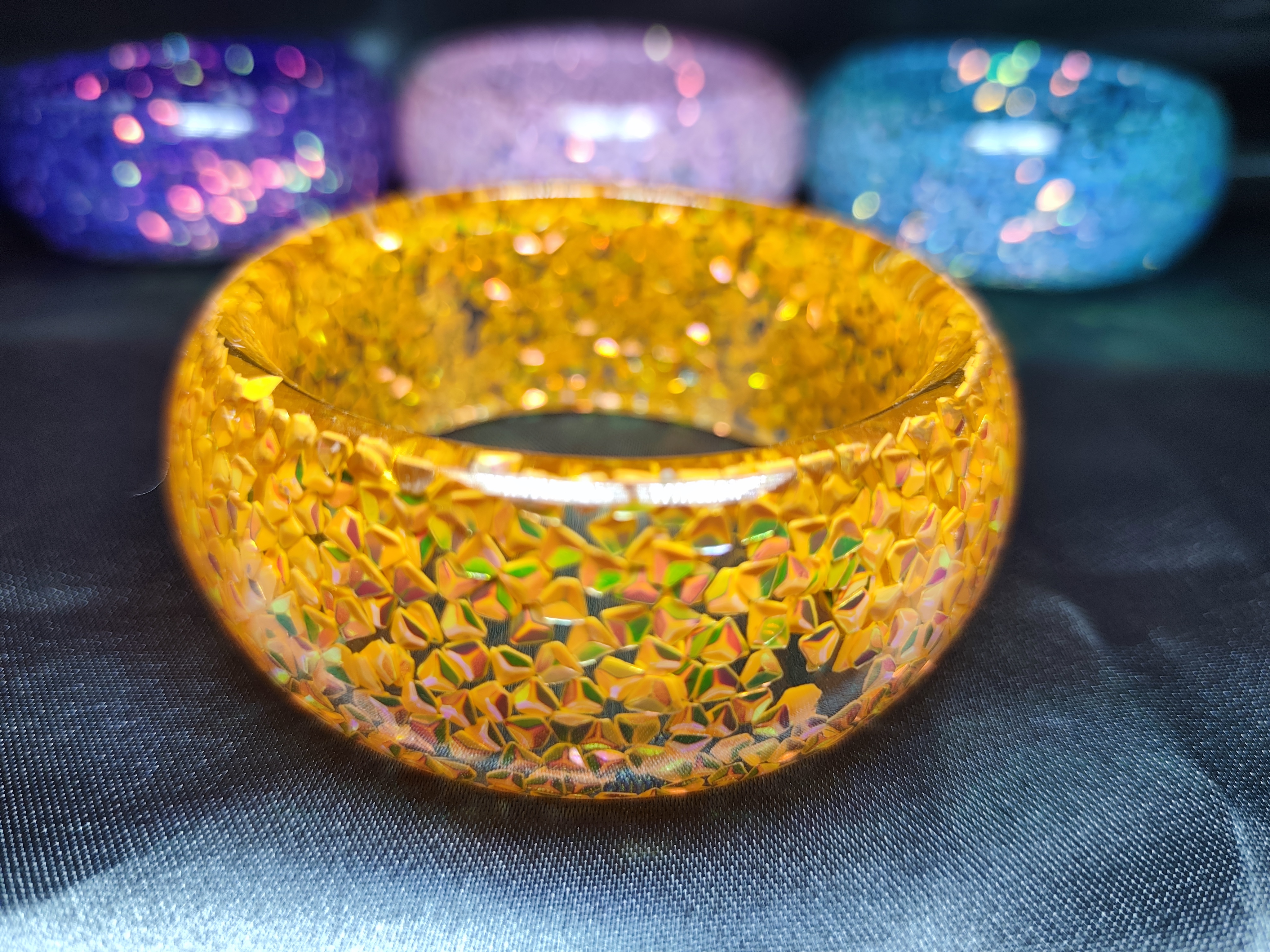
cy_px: 476
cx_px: 635
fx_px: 881
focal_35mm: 24
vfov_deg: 56.8
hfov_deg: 71.6
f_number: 1.6
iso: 50
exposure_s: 1/114
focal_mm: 5.84
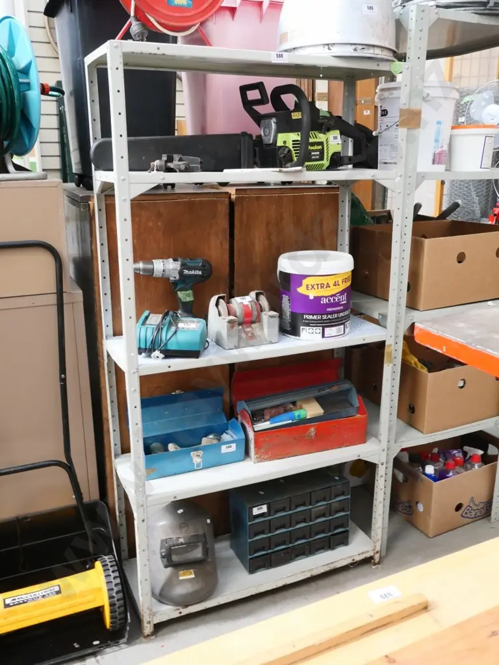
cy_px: 332
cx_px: 250
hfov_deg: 46.8
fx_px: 577
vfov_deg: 60.0
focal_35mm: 30
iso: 1600
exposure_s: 1/25
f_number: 5.6
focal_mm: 15
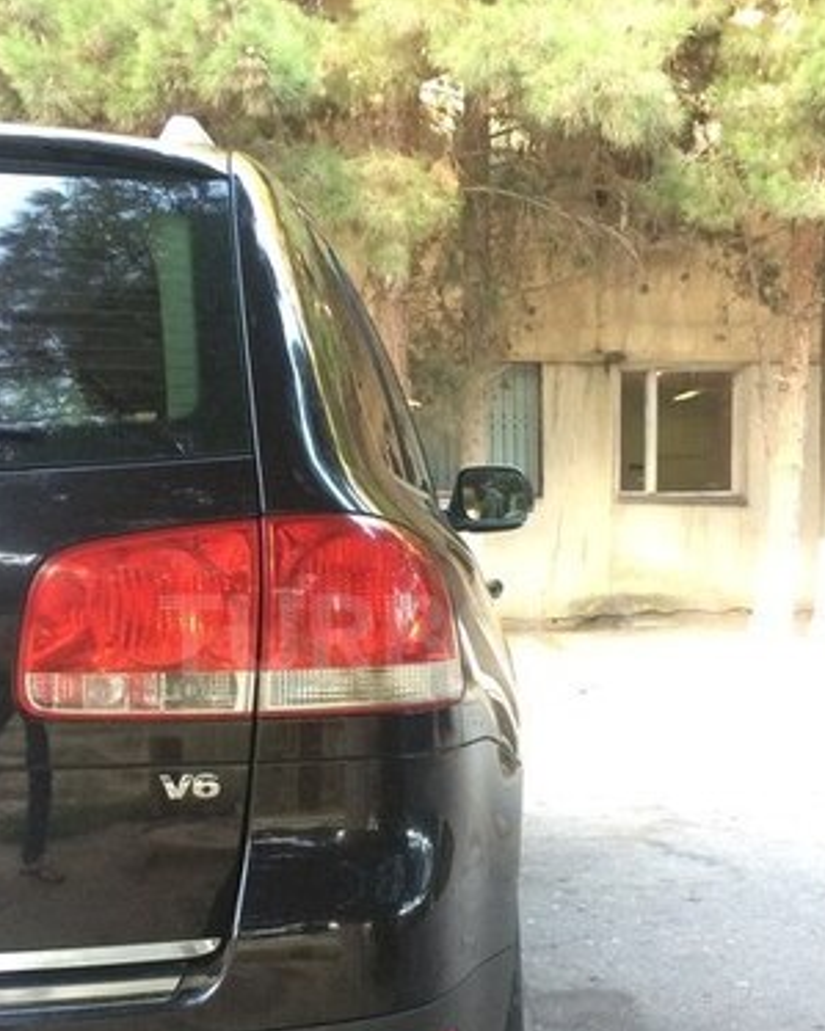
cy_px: 635
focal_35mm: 50
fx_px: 1527
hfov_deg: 30.2
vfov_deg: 37.2
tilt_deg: -4.6
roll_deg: -0.1
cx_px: 441
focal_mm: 4.15
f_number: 2.2
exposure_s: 1/33
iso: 80
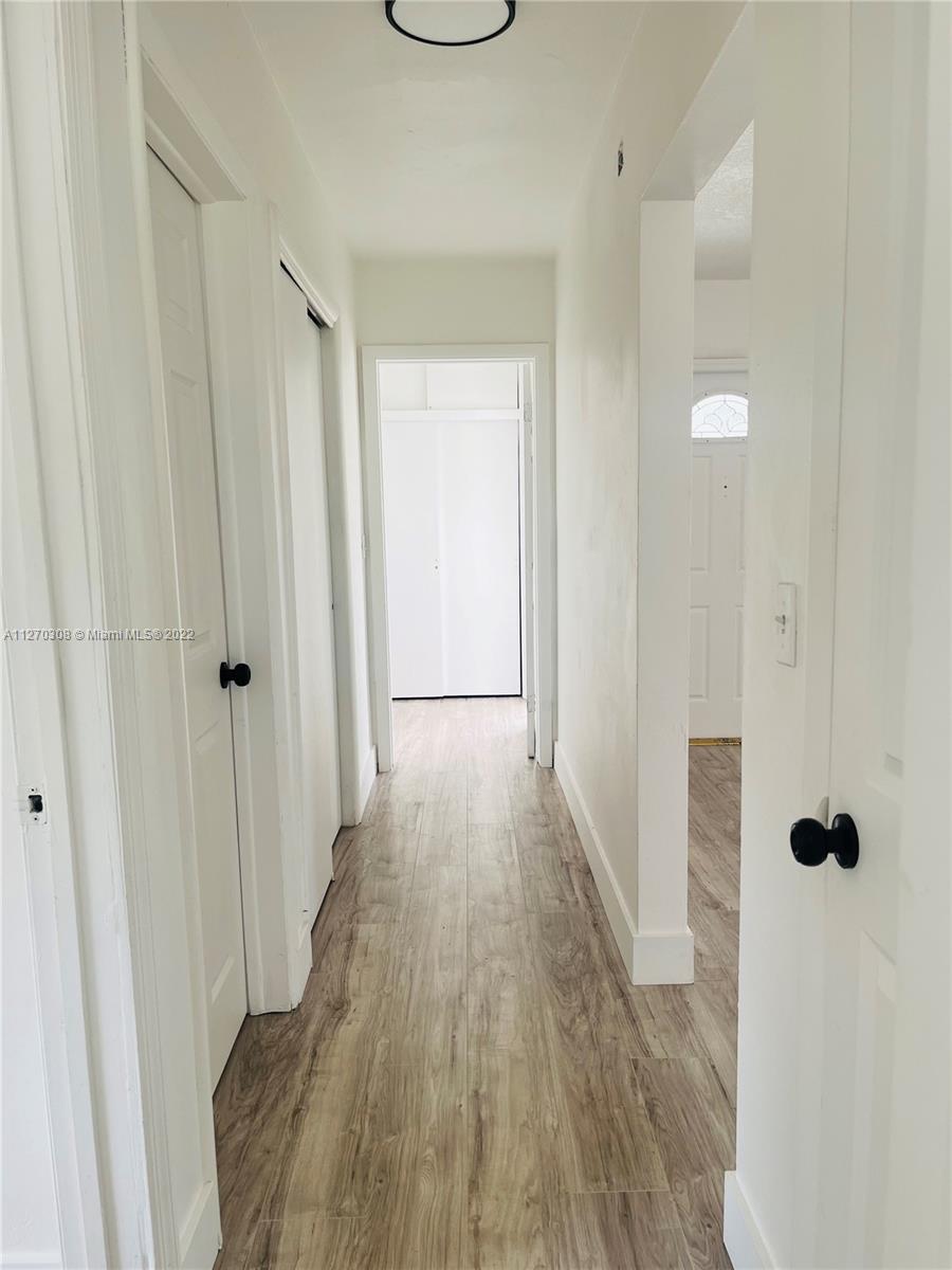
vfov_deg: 67.3
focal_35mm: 26
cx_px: 476
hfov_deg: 53.1
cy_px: 635
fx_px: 953
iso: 40
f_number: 1.6
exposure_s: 1/120
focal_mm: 5.1
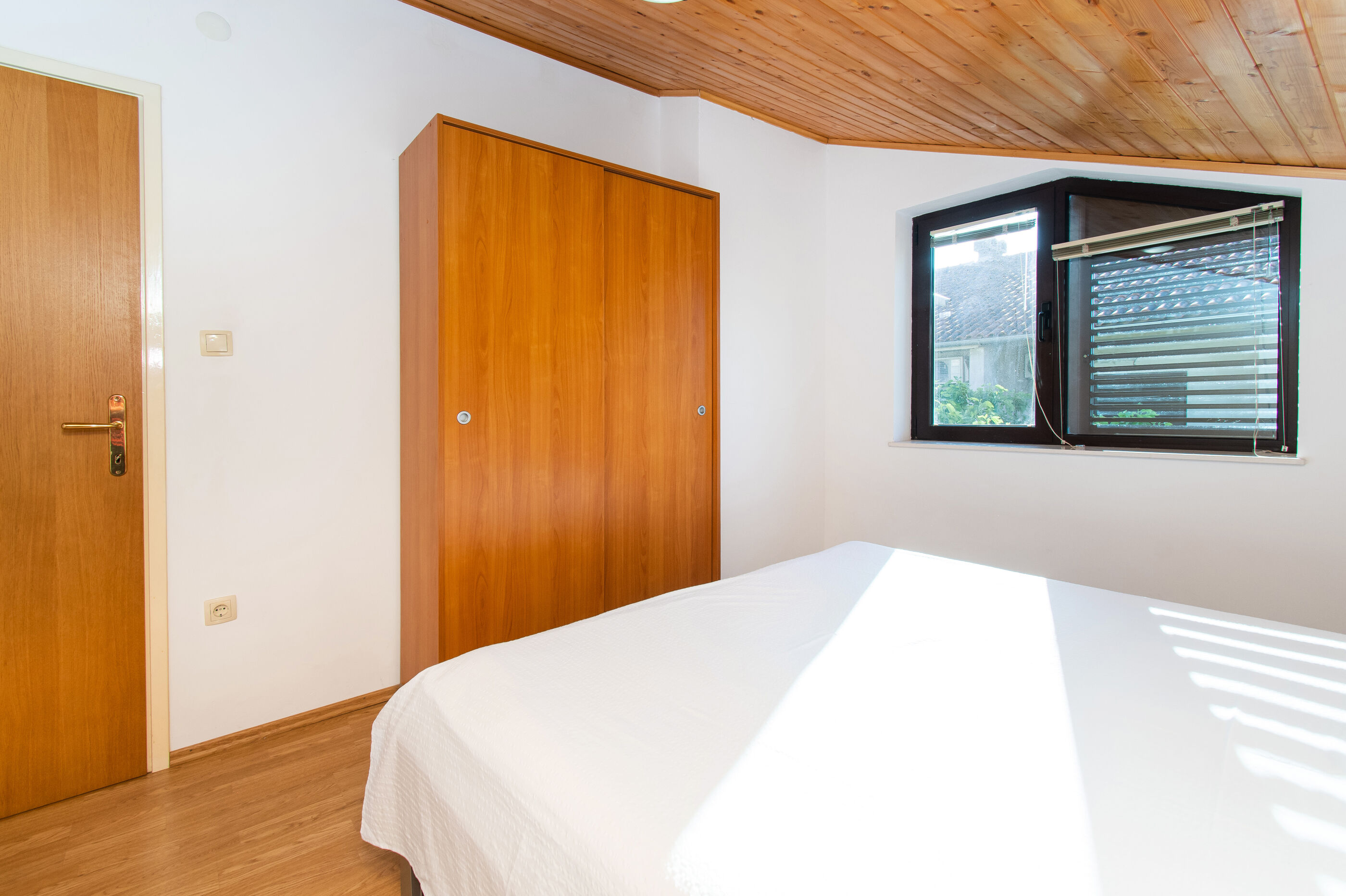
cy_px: 448
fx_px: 561
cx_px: 673
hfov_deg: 100.4
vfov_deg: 77.3
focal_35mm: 15
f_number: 8
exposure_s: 1/100
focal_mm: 10
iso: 200
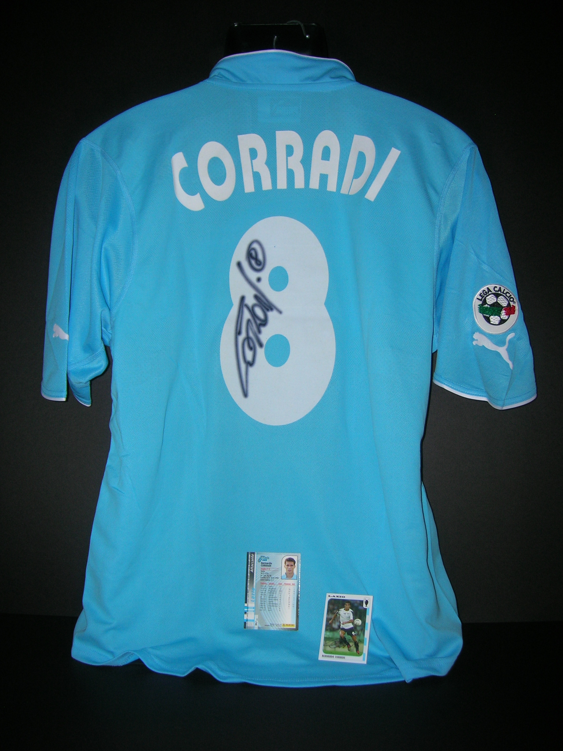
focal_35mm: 34
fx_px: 737
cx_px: 282
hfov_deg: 41.8
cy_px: 376
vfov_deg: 54.0
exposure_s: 1/60.1
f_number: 2.9
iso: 50
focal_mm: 5.7
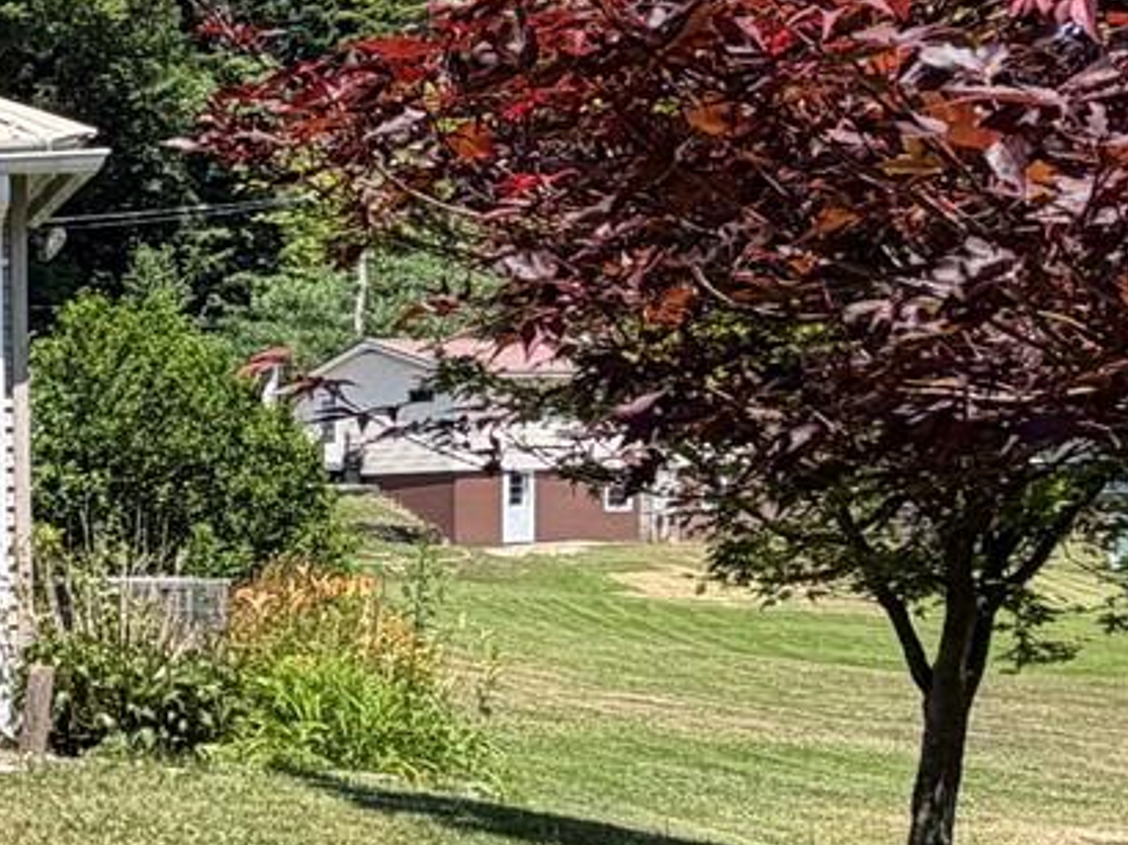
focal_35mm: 70
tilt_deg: -2.9
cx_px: -586
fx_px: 2280
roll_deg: +1.9
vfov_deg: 20.8
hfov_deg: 22.5
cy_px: 641
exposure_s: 1/770
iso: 32
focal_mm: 2.22
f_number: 2.2
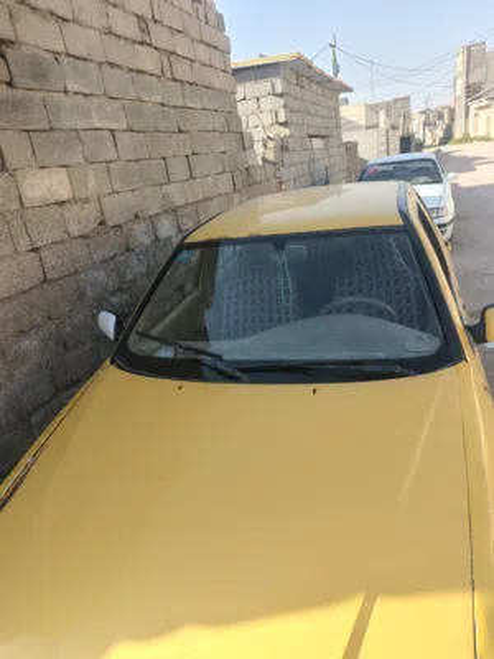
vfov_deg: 73.9
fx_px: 438
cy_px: 330
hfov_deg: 58.9
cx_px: 247
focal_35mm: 23
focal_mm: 5.56
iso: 53
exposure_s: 1/570
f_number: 1.8
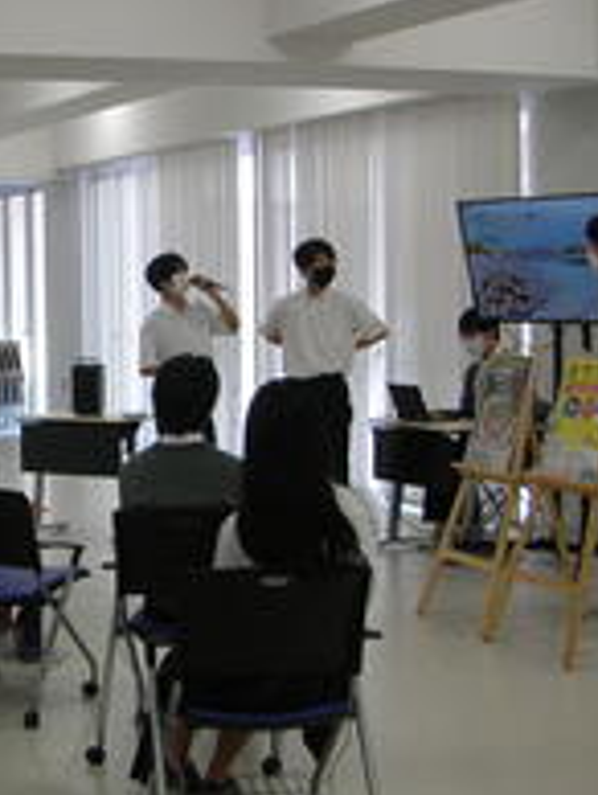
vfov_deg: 27.0
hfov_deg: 19.5
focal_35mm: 72
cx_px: -74
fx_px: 1655
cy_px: 443
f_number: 2.8
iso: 50
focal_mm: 5.8
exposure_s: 1/17.7
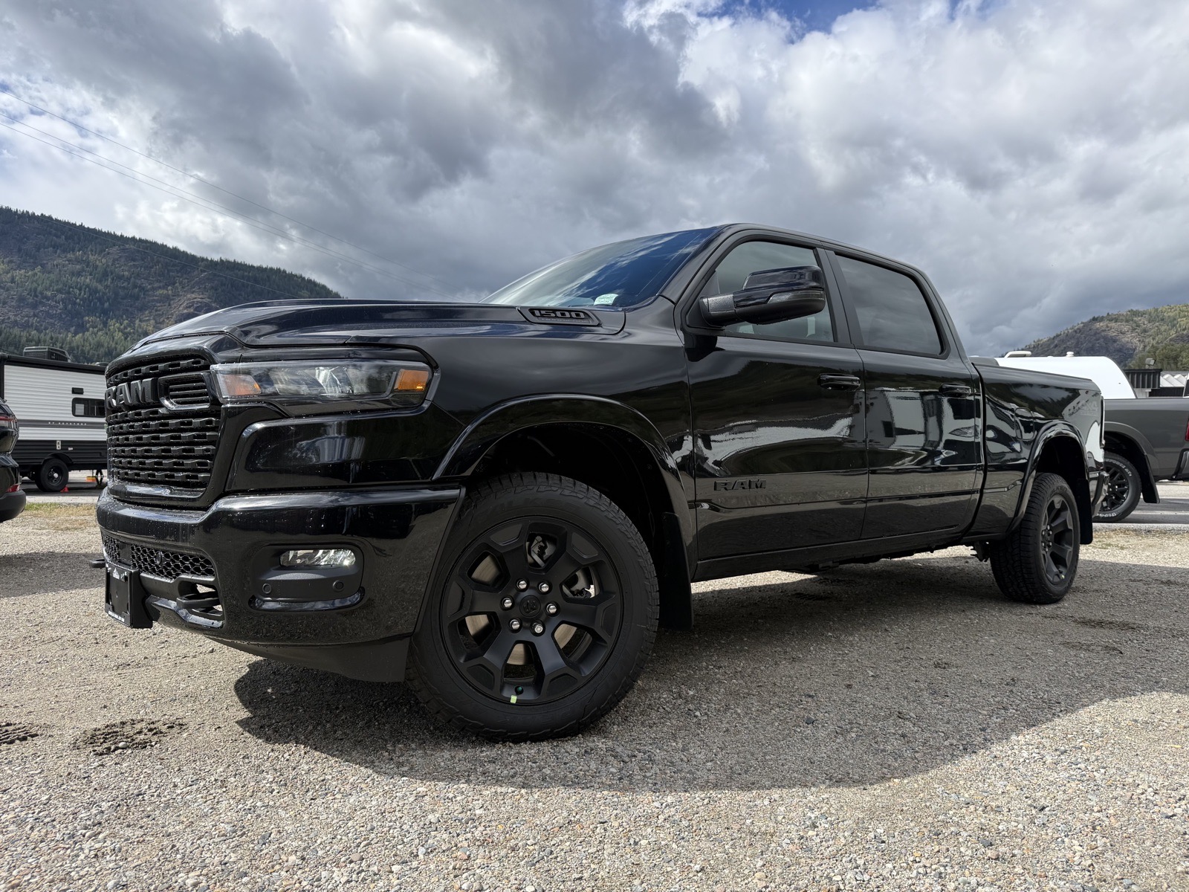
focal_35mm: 24
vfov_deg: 56.8
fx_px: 824
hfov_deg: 71.6
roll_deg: -1.4
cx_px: 594
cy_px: 446
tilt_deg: -0.9
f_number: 1.78
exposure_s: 1/3759
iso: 80
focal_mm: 6.76
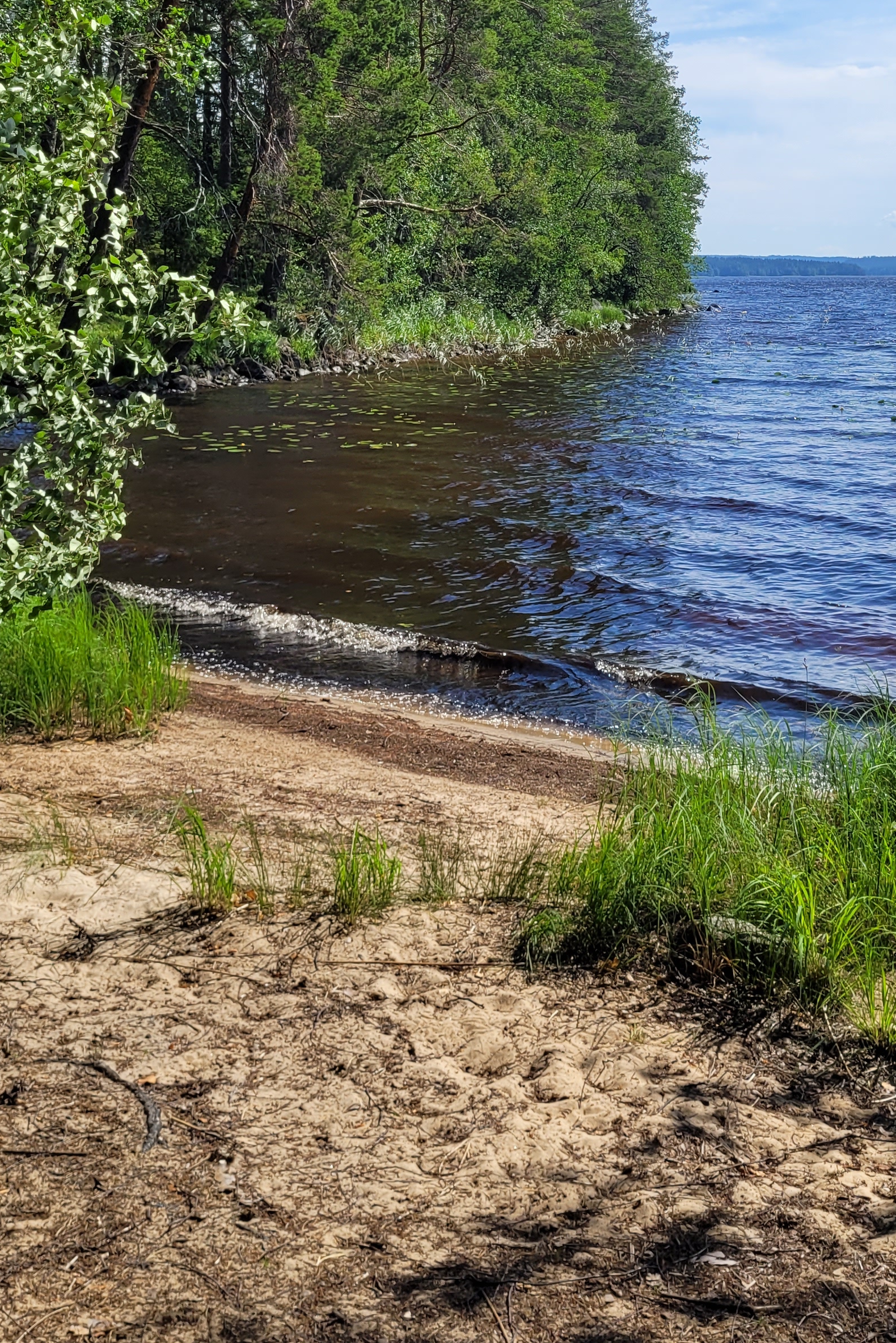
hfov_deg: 29.2
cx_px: 530
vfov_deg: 42.5
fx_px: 1717
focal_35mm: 46
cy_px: 512
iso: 40
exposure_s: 1/2905
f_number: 1.8
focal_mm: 5.4
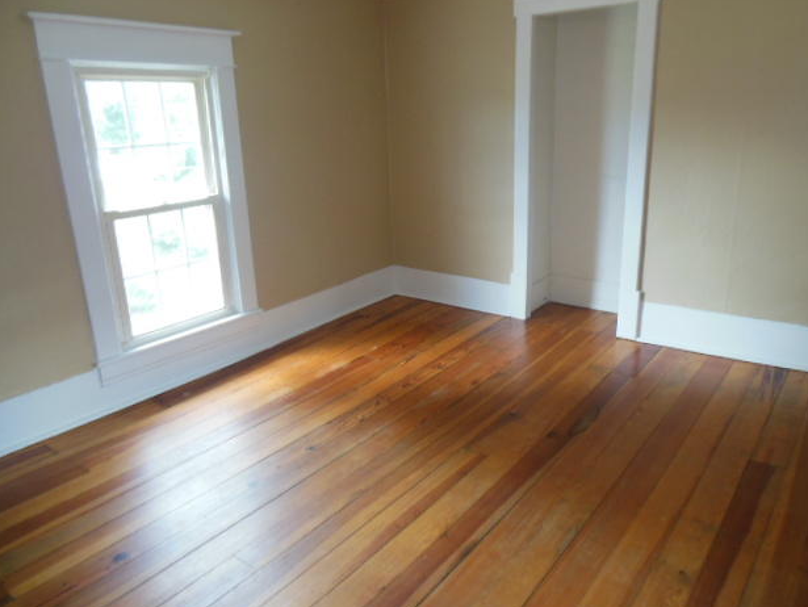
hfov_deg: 67.3
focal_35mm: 26
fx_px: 607
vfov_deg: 53.1
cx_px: 416
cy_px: 300
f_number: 3.2
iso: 250
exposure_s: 1/30
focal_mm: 4.5
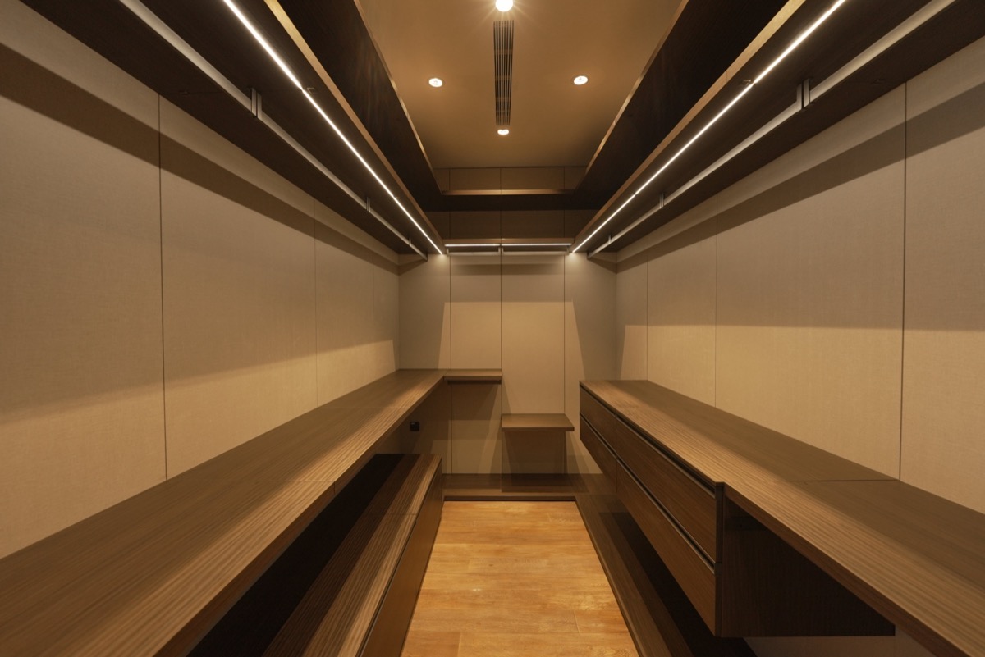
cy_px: 328
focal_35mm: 14
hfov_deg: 104.2
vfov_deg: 81.3
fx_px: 383
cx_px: 492
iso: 1000
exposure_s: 1/100
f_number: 4
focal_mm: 14
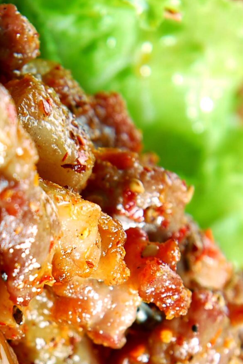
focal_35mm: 220
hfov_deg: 6.2
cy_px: 326
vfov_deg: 9.3
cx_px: -8
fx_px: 2226
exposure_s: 1/100
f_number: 5.6
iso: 100
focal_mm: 50
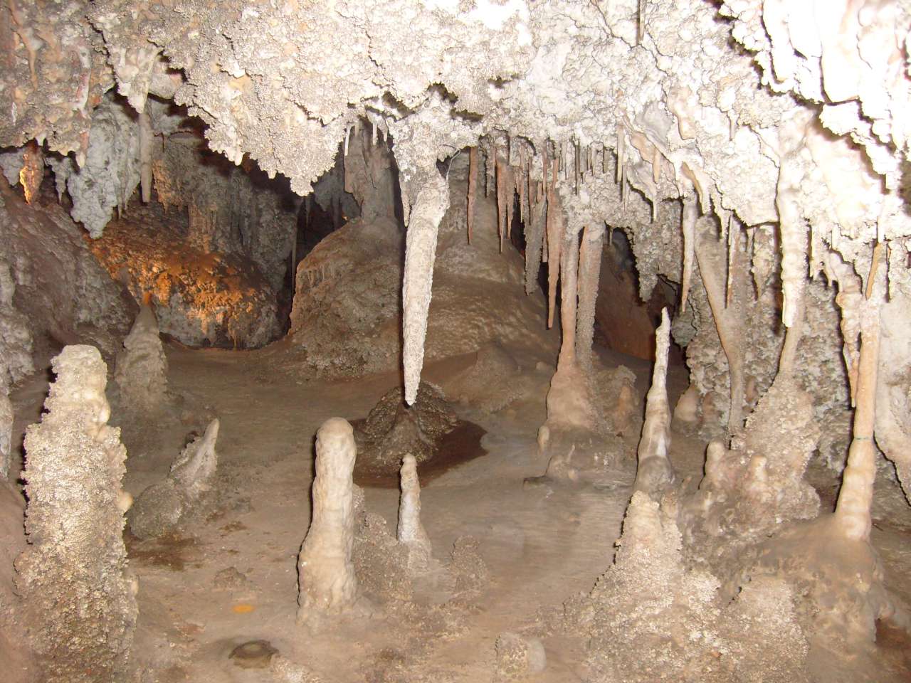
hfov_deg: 52.6
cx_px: 456
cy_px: 342
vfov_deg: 40.7
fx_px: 921
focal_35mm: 35
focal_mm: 5.8
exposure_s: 1/45
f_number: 2.8
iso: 100
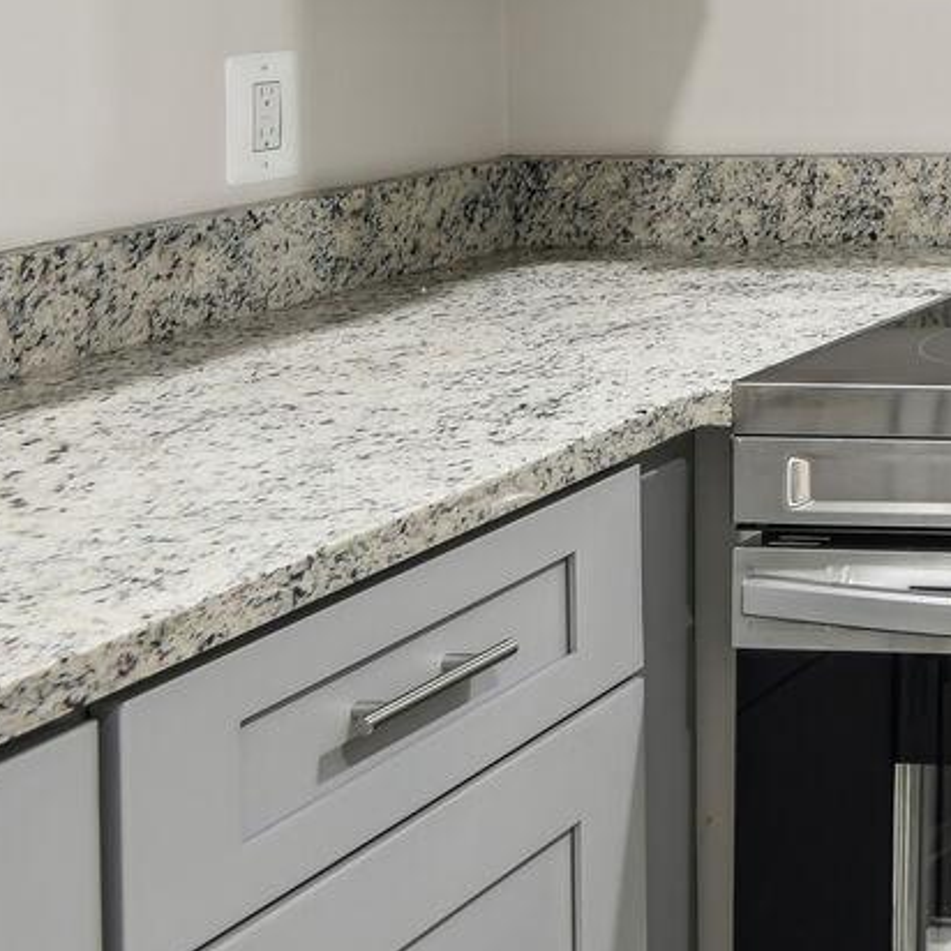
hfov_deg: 20.7
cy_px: -60
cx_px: 1720
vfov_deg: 27.8
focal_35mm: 57
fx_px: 1772
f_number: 8
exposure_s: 1/5
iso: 200
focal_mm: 16
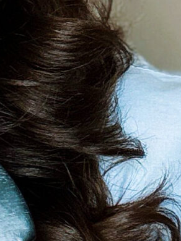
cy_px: 143
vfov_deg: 10.0
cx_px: -277
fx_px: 1375
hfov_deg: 7.0
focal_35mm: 197
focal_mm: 2.69
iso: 80
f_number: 1.9
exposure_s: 1/60
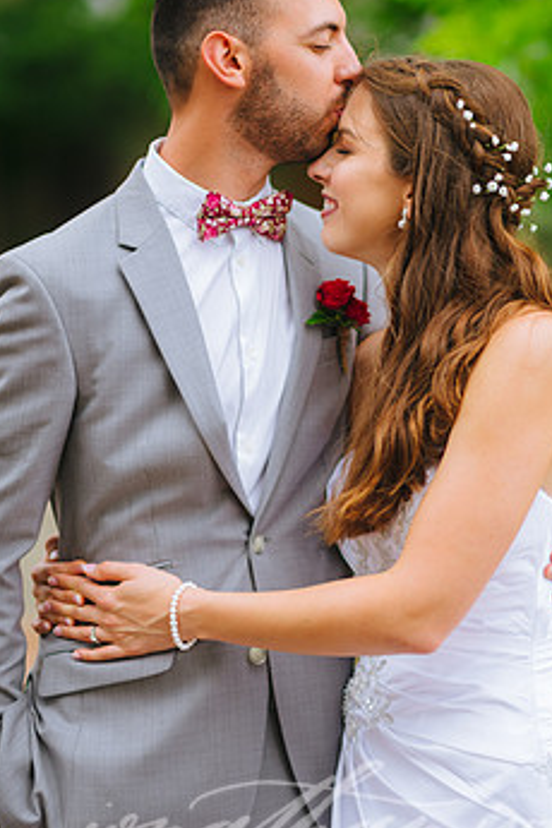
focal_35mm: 111
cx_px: 312
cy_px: 389
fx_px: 2553
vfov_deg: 18.4
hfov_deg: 12.3
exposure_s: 1/800
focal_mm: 85
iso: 80
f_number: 1.6
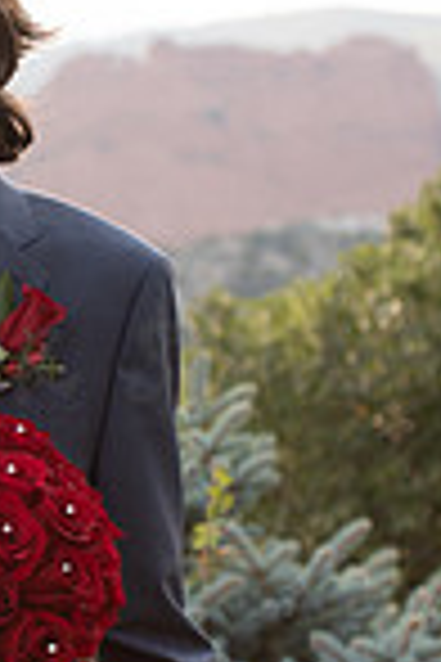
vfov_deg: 13.4
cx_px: -140
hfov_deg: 8.8
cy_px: 338
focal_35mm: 153
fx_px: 2811
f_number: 4
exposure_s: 1/400
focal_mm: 50
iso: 160
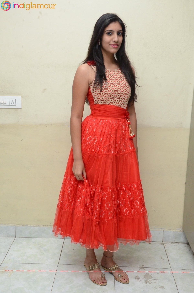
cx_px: 97
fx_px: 366
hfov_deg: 29.7
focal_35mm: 45
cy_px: 146
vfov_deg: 43.7
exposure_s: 1/125
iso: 2500
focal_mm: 30
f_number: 5.6
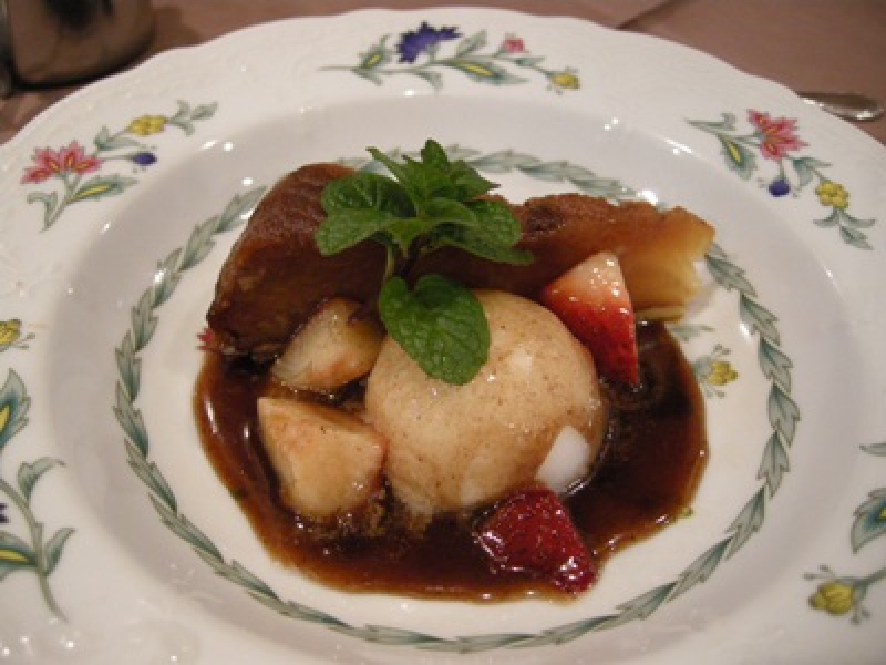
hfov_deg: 52.6
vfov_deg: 40.7
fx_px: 896
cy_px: 332
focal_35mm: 35
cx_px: 443
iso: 400
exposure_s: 1/12
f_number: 2.7
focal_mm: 7.5
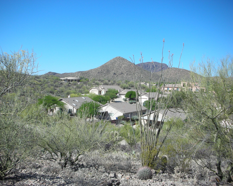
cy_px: 93
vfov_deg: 40.1
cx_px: 109
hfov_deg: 49.1
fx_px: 255
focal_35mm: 37
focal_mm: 5.8
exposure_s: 1/85.2
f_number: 8.5
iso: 50
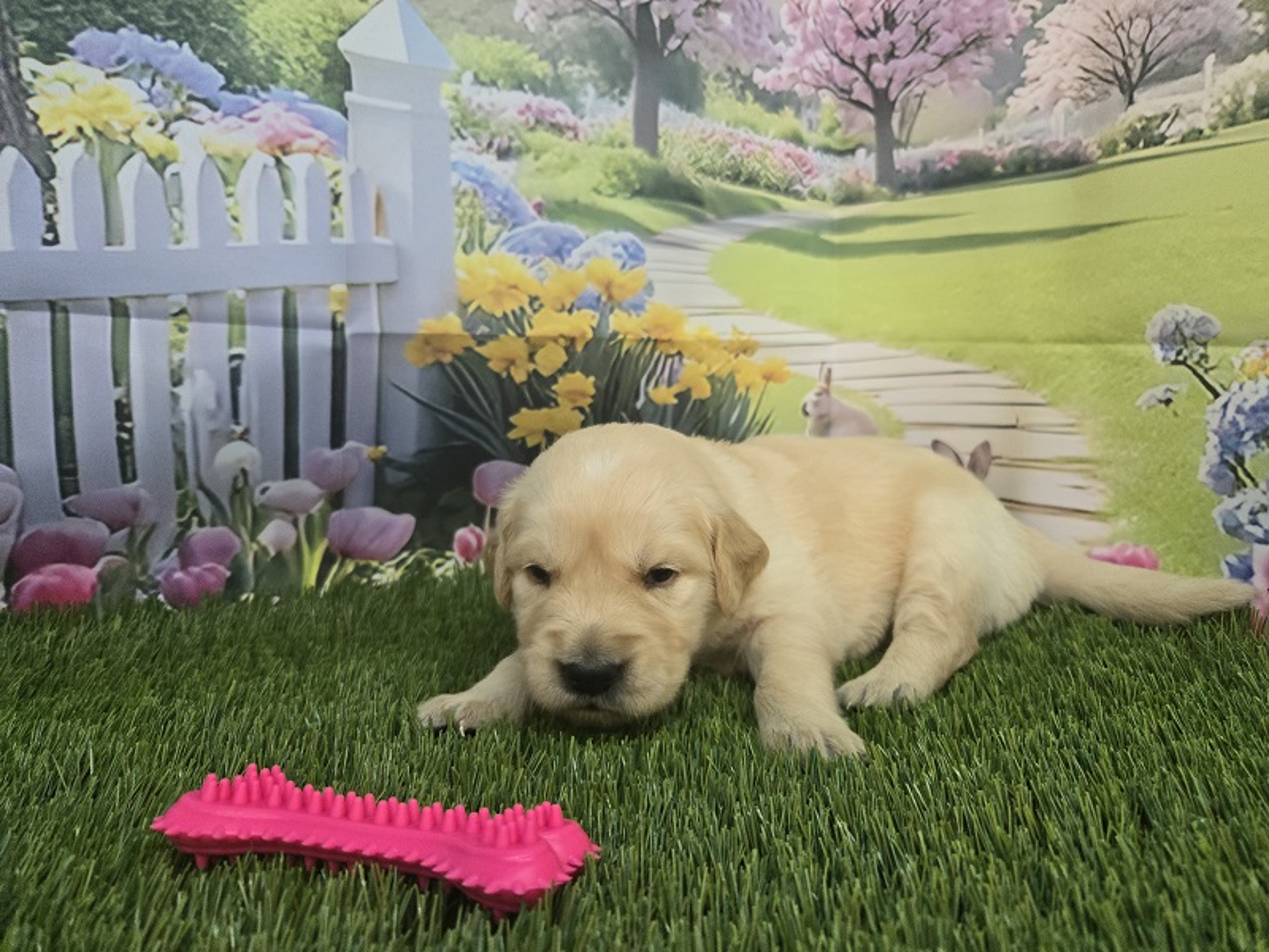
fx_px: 843
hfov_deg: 73.9
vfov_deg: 58.9
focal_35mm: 23
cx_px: 634
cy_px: 476
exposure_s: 1/180
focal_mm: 5.4
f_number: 1.8
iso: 250
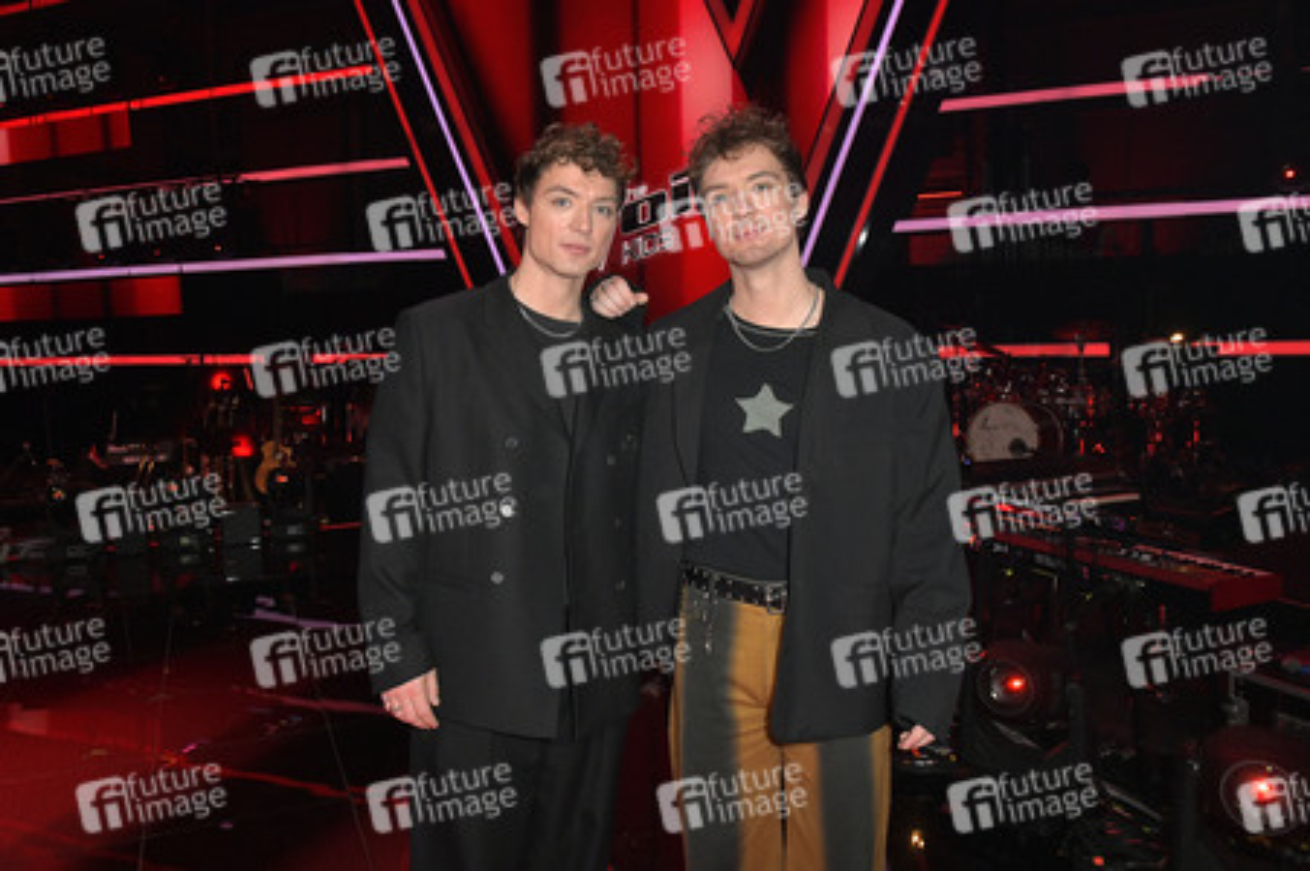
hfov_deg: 73.8
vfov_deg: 53.1
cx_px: 655
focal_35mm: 24
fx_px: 873
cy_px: 436
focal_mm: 24
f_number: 7.1
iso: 2500
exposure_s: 1/200
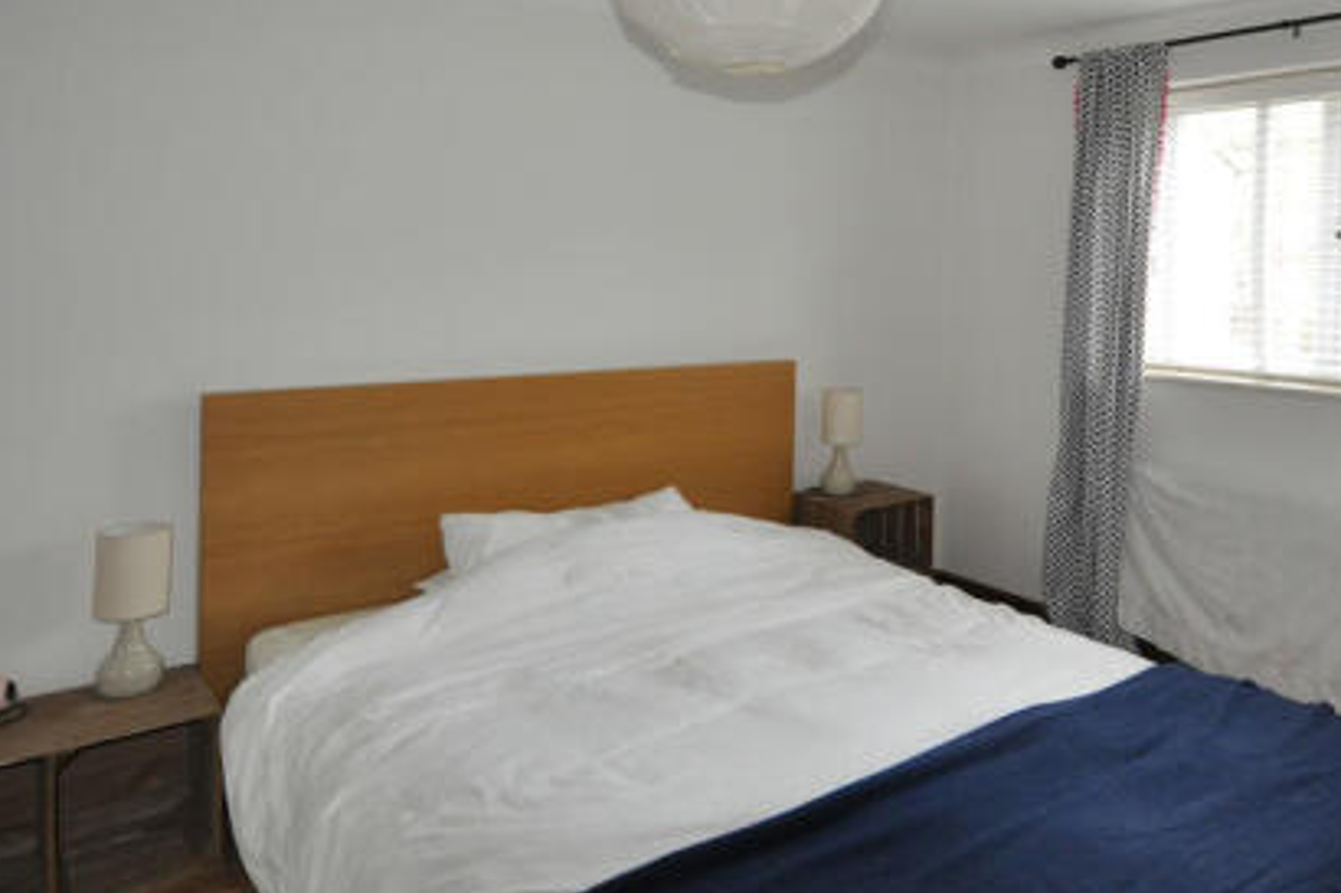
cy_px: 494
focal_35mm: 24
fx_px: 894
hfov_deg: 72.1
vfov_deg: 53.0
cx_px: 863
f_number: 3.5
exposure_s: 1/60
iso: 800
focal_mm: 10
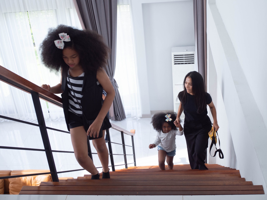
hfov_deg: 38.2
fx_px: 386
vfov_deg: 29.1
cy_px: 100
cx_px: 134
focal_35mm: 50
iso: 100
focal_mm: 25
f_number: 5
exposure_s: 1/100
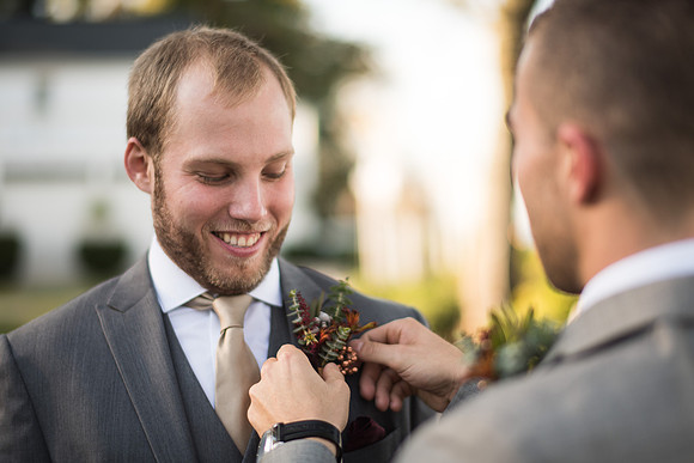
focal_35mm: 59
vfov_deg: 23.2
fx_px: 1129
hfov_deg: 34.2
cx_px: 344
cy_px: 234
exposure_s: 1/2000
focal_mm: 58
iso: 100
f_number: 1.4
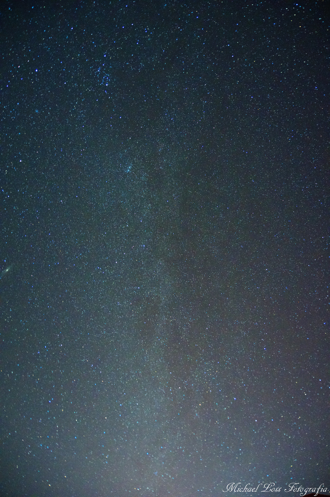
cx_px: 165
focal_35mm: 27
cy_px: 248
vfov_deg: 67.4
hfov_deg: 47.9
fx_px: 372
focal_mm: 18
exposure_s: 30
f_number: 4
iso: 6400
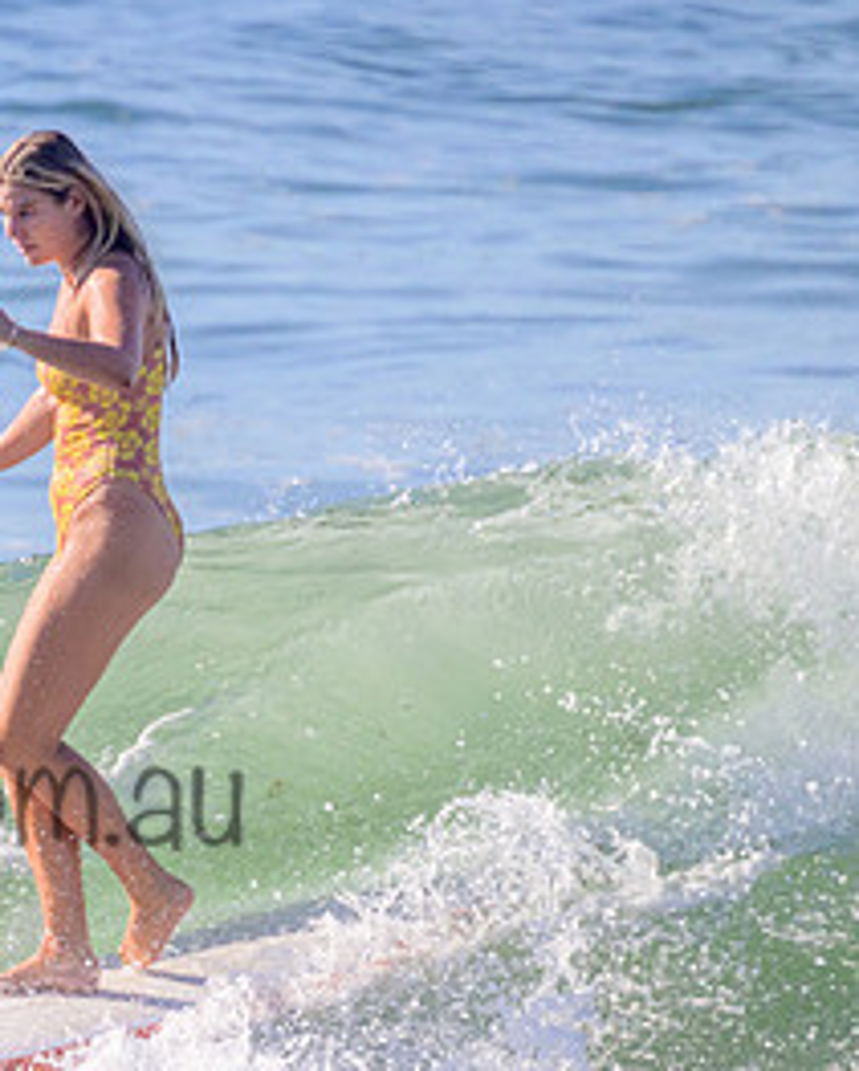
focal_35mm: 1654
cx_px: -187
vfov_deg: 1.2
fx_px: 52471
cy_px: 751
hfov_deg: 0.9
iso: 1100
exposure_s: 1/2000
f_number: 11
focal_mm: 800
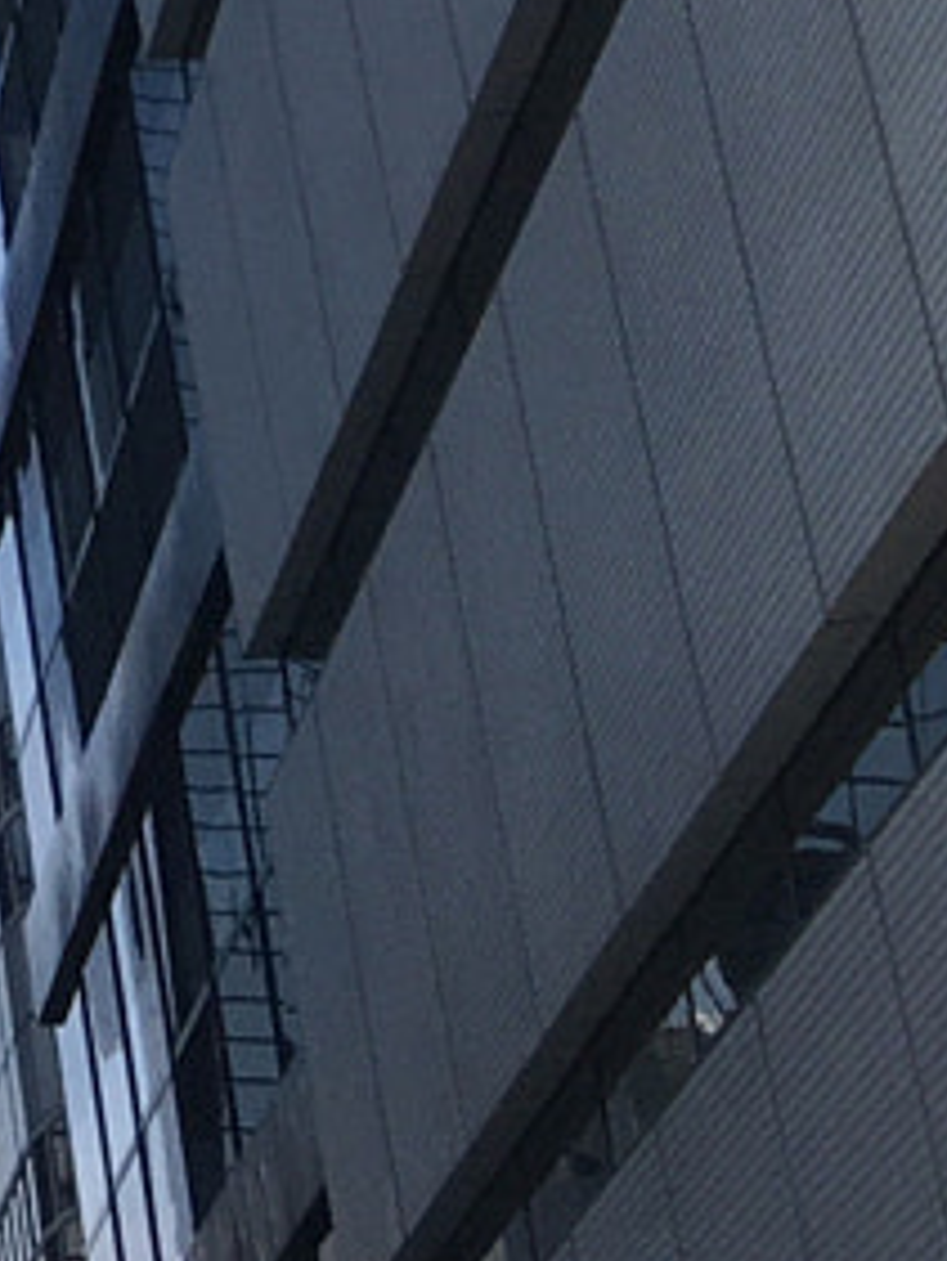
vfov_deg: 9.8
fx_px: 6014
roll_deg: -4.1
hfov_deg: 7.9
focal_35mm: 165
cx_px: -1732
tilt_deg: +38.6
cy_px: -2239
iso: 25
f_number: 2.2
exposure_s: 1/1183
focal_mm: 4.15
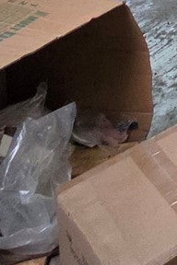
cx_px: 685
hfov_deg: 8.4
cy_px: -376
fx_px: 708
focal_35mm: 96
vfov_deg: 14.2
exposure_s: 1/120
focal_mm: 2.2
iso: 250
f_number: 1.9
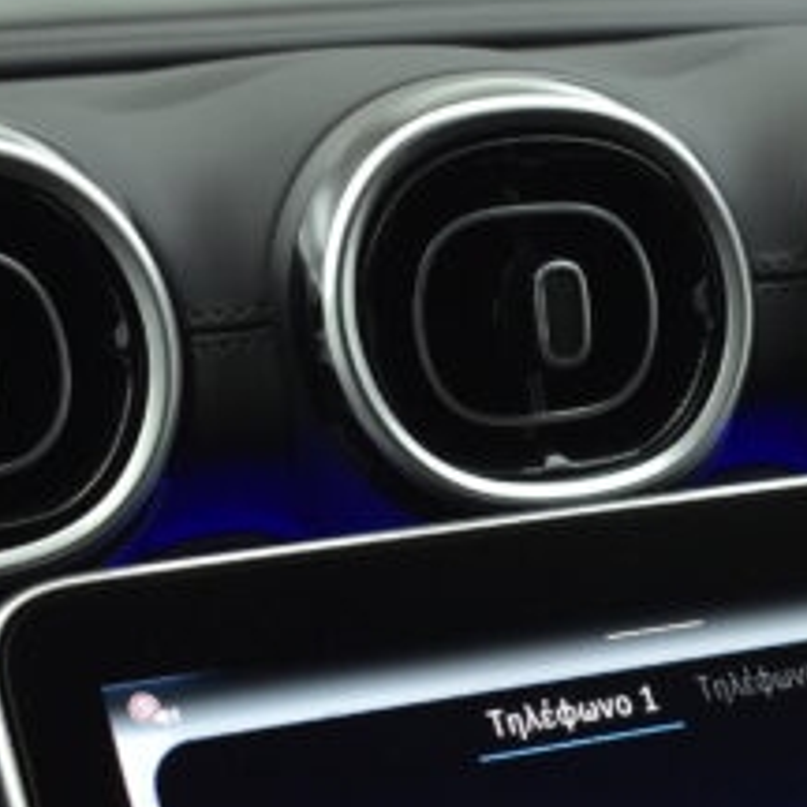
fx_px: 2638
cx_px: 609
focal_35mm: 100
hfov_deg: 17.3
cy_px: 928
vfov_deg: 16.8
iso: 1600
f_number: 3.8
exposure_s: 1/100
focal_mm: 22
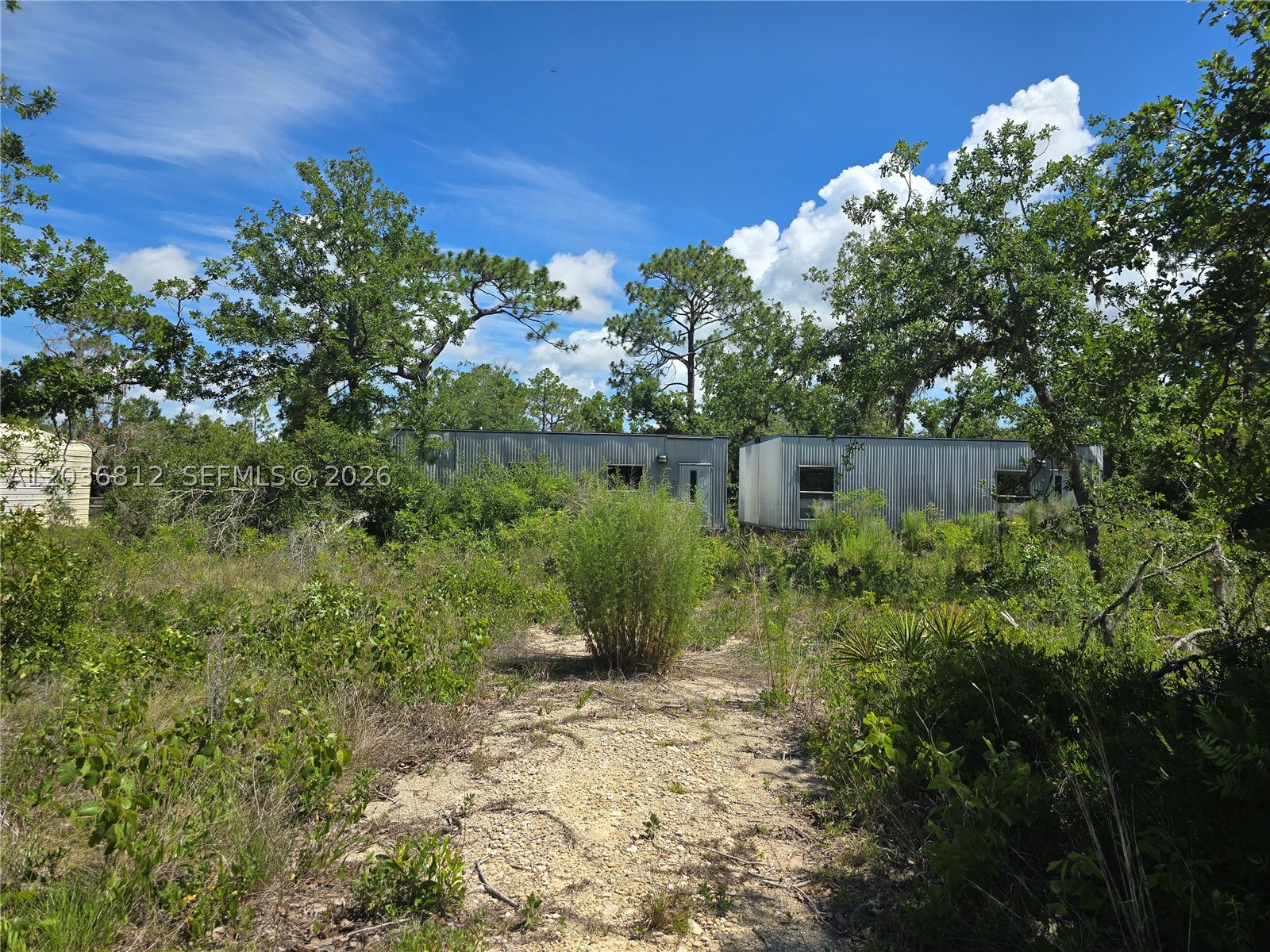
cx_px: 635
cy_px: 476
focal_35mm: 23
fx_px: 844
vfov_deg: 58.9
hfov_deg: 73.9
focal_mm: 6.3
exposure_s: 1/796
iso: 12
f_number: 1.7
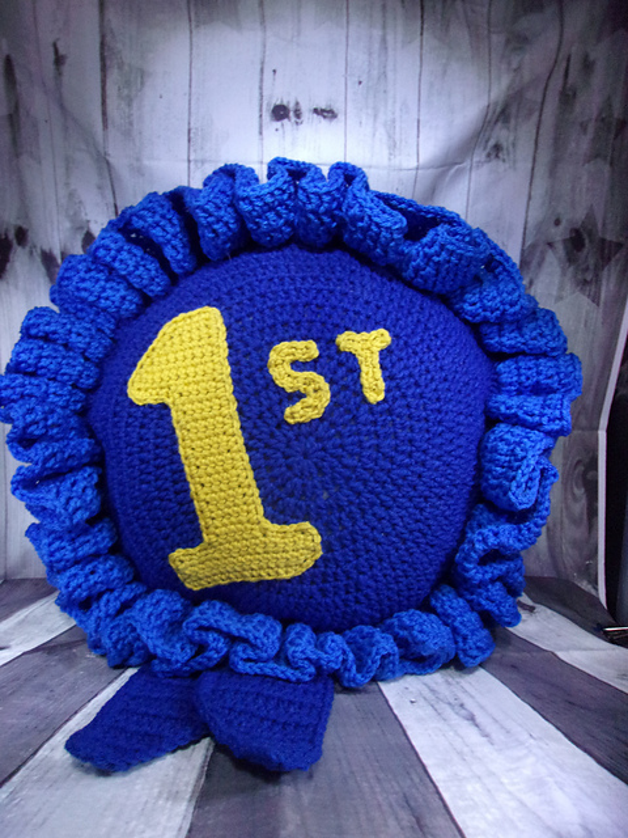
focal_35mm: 27
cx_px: 314
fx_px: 653
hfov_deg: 51.4
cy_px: 419
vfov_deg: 65.3
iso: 400
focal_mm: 4.9
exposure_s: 1/22
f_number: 3
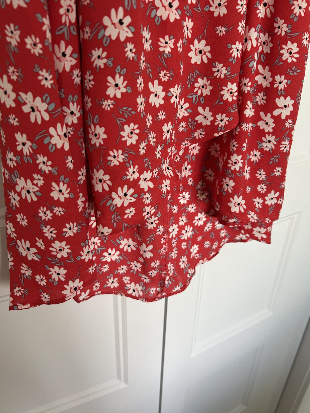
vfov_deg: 67.3
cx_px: 155
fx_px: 310
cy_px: 206
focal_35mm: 26
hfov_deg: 53.1
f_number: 1.5
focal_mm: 5.7
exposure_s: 1/121
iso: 125
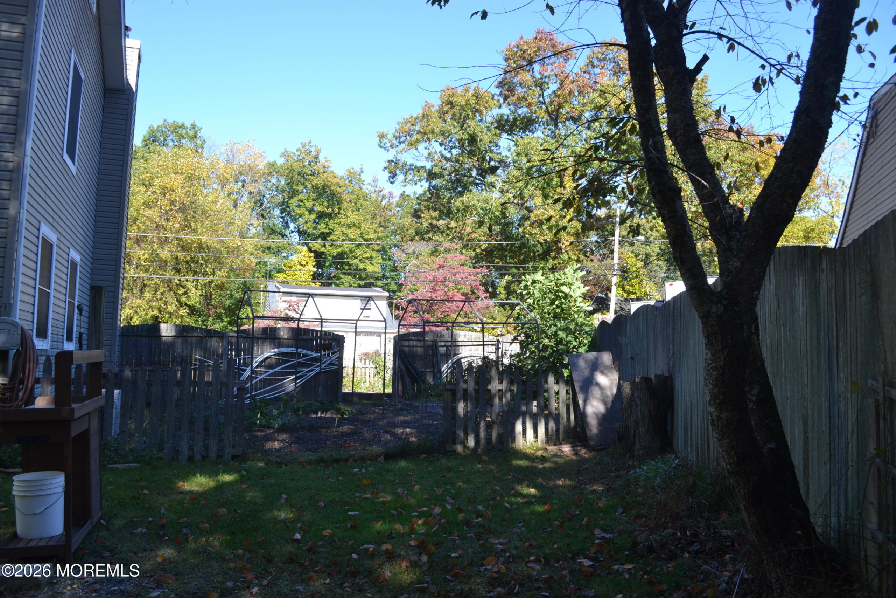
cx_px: 448
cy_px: 299
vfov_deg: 47.9
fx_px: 672
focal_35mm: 27
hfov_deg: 67.4
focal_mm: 18
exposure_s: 1/160
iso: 100
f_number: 6.3
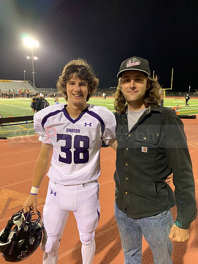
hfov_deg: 53.1
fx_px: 198
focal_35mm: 26
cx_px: 99
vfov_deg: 67.3
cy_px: 132
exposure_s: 1/40
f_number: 1.8
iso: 250
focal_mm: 4.25
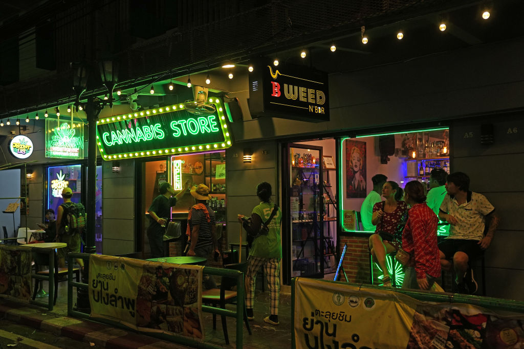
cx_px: 262
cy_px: 174
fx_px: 509
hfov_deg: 54.4
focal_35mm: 35
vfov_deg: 37.9
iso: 1250
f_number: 2.8
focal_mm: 35
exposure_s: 1/400
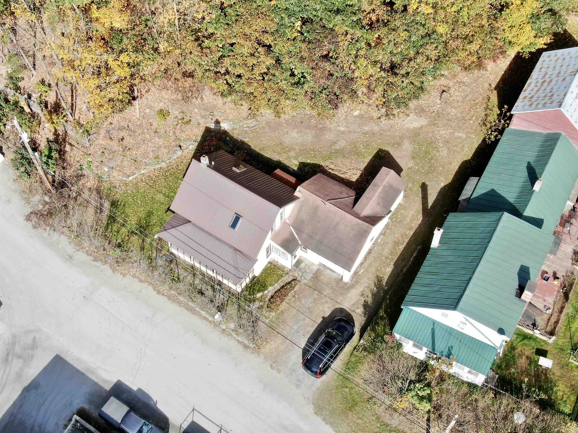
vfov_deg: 30.3
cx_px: 289
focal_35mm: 48
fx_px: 801
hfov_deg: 39.7
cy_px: 216
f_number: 3.8
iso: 100
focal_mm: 8.6
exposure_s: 1/400
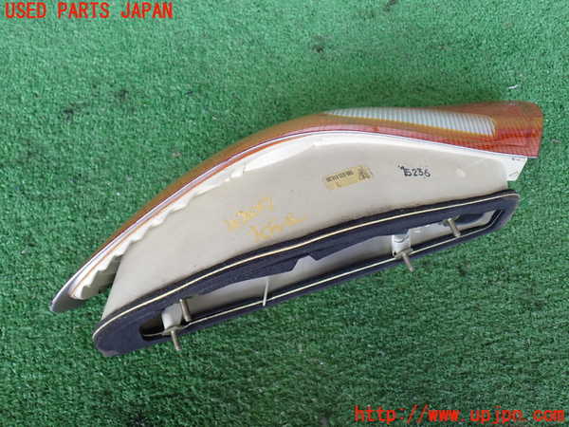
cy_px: 214
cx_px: 284
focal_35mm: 36
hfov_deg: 51.4
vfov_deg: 39.7
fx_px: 592
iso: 200
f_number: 2.5
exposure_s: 1/80
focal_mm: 6.37
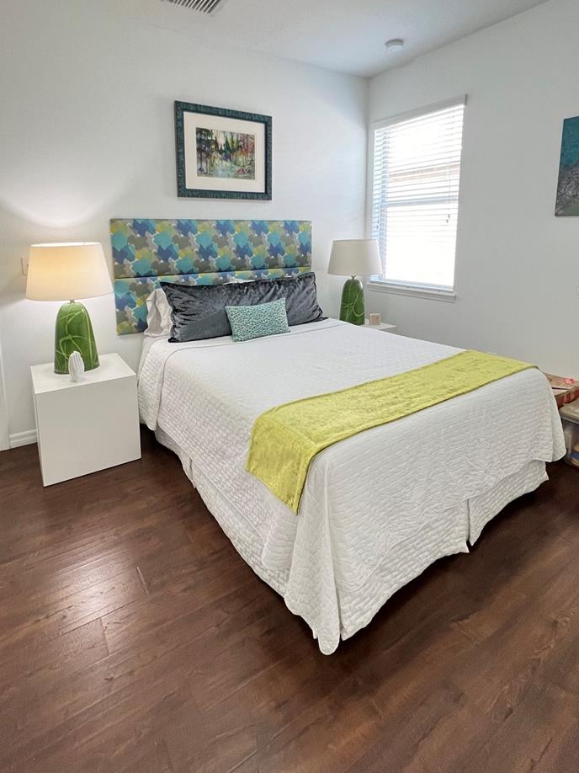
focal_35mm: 17
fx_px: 379
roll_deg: +1.2
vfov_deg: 89.3
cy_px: 292
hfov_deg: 74.5
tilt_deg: -8.2
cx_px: 258
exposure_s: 1/60
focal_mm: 1.57
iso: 200
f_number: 1.8
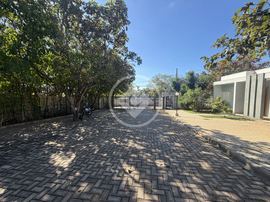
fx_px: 109
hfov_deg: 102.1
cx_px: 135
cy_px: 101
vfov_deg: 85.7
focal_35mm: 14
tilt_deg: -2.7
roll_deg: +1.5
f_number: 2.2
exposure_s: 1/502
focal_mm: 2.22
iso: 50
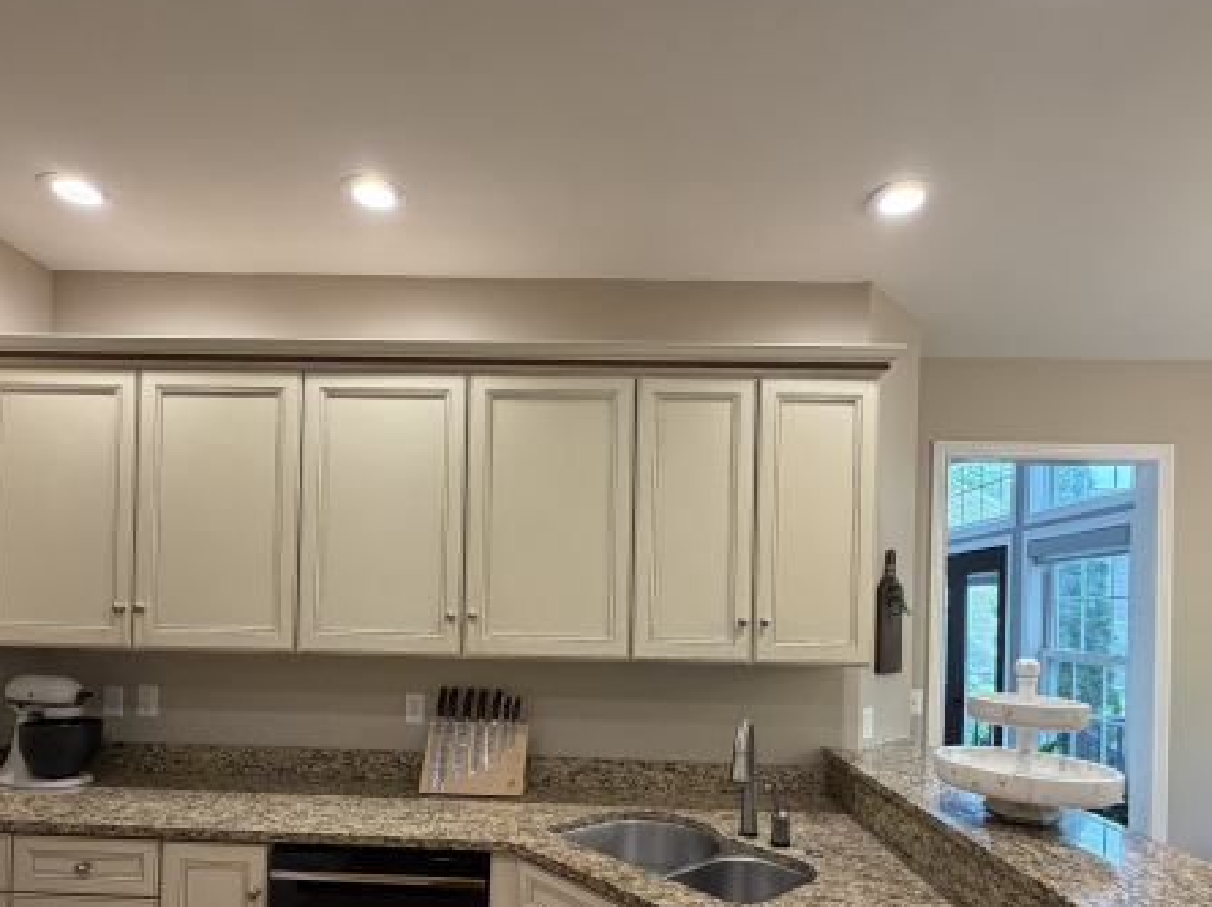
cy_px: 602
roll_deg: -1.5
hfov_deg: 79.0
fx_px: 735
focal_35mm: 21
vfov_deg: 61.9
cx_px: 595
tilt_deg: +0.8
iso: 200
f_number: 2.2
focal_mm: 2.22
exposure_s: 1/60
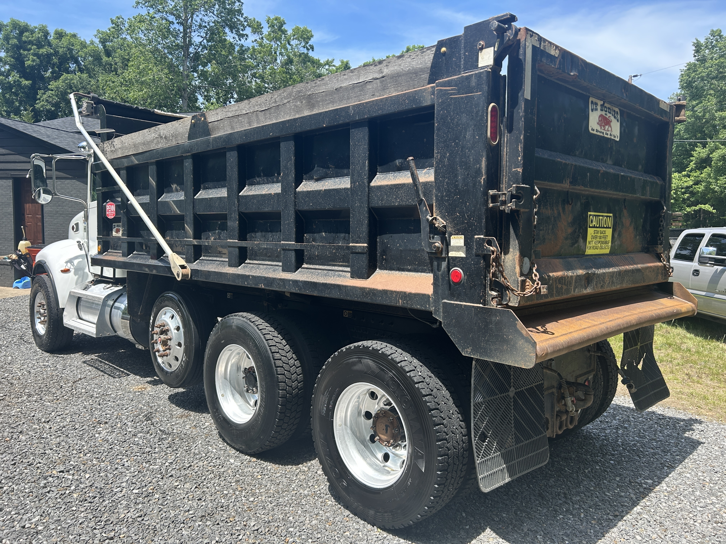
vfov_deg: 53.1
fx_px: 545
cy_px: 272
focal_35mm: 26
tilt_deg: -5.0
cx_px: 363
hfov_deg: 67.3
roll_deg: -0.9
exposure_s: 1/1224
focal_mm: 5.7
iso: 50
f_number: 1.5
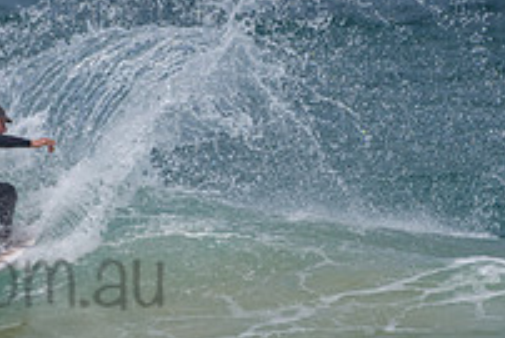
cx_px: 61
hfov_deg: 1.2
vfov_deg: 0.8
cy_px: 178
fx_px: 24734
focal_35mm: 1762
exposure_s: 1/2000
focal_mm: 500
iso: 64
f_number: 5.6
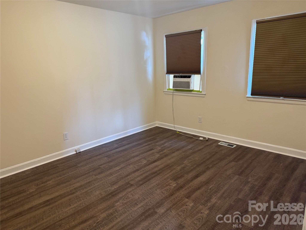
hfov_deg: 71.6
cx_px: 153
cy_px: 115
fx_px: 212
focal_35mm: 24
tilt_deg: -12.4
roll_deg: +0.9
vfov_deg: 56.8
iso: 250
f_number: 1.78
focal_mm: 6.76
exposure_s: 1/60
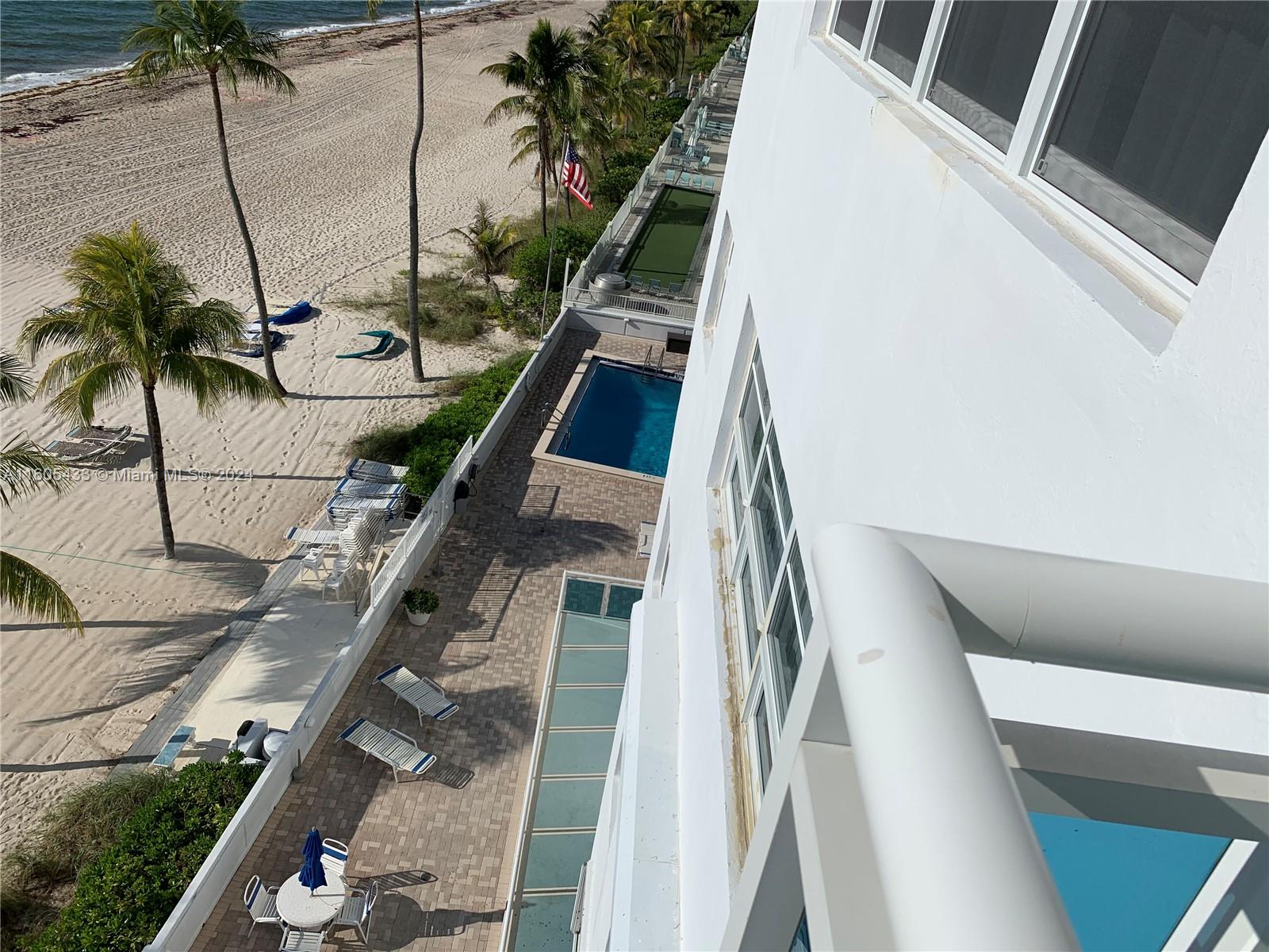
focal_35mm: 26
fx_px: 953
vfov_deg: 53.1
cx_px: 634
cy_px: 476
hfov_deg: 67.3
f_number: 1.8
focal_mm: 4.25
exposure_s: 1/8000
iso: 25
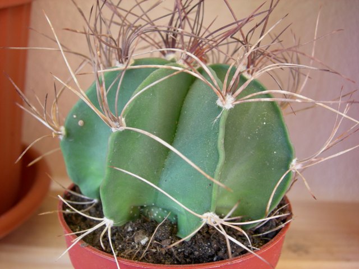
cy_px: 134
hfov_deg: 42.9
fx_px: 456
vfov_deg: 32.9
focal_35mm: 44
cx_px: 180
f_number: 4.1
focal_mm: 9.1
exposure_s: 1/37.2
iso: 64
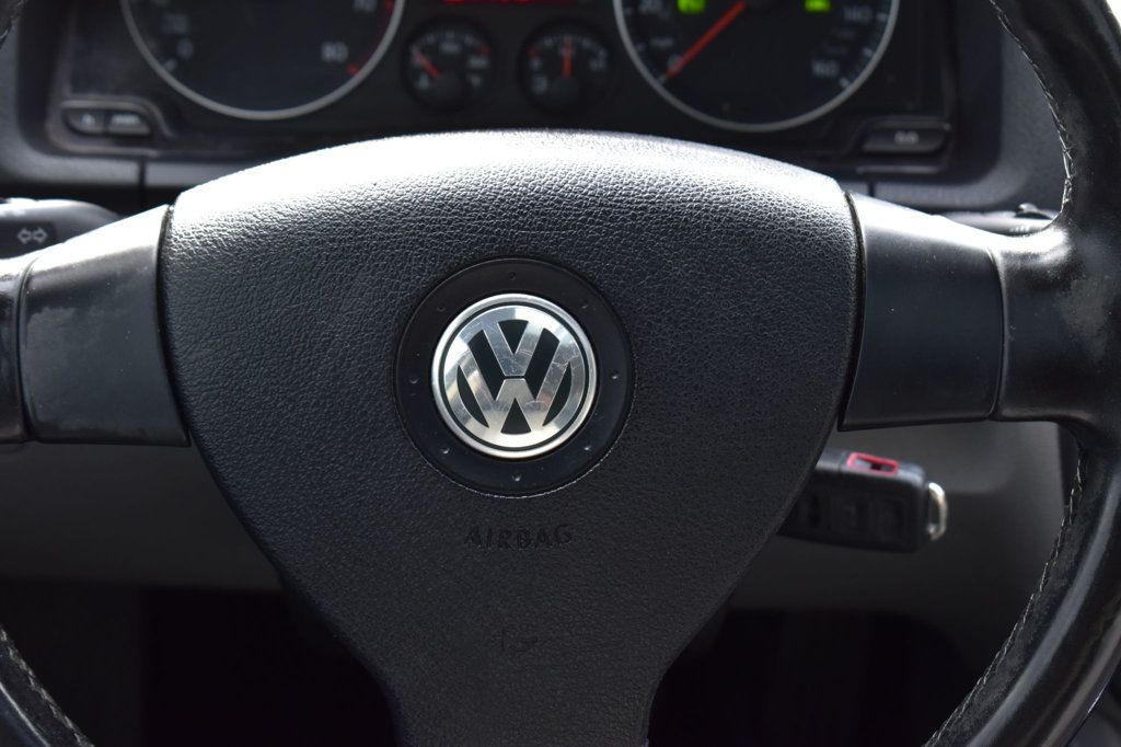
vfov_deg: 16.5
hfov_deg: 24.6
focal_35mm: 82
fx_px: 2568
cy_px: 374
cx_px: 560
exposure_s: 1/40
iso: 400
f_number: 7.1
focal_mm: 55
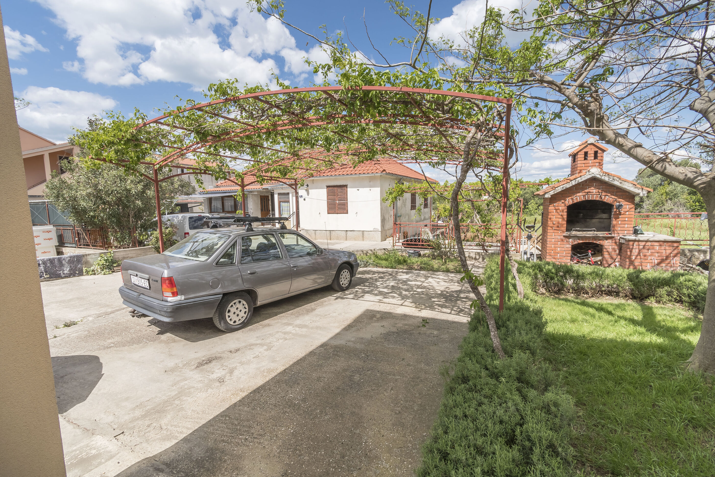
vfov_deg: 77.3
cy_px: 238
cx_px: 358
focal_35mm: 15
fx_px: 298
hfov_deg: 100.4
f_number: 11
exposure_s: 1/250
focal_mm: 10
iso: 160
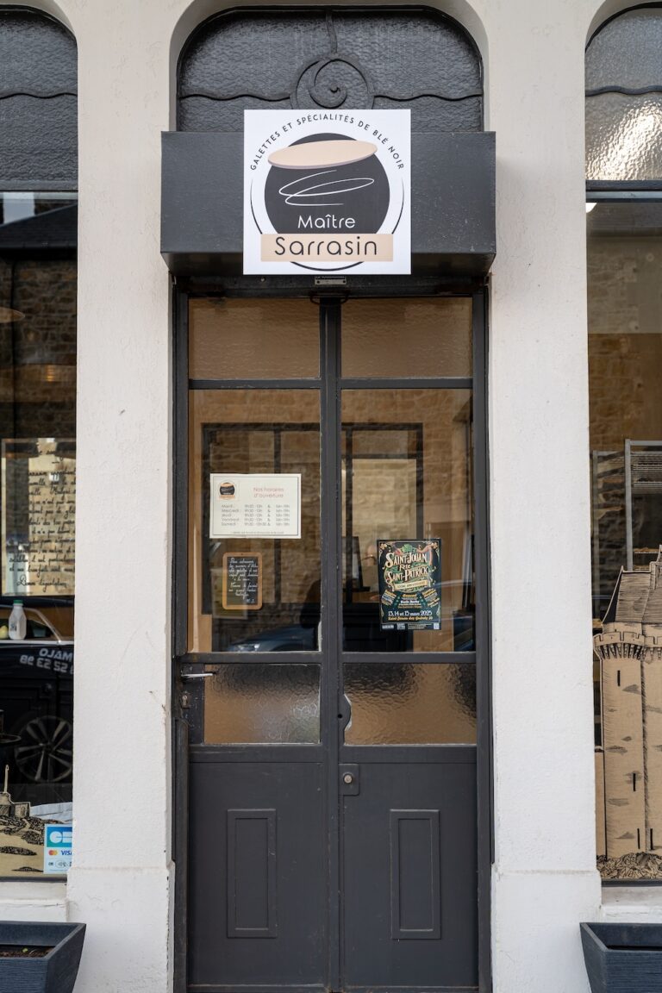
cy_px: 496
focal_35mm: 50
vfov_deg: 39.3
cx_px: 331
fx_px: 1390
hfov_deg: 26.8
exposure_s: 1/100
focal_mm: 50.4
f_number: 5
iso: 100
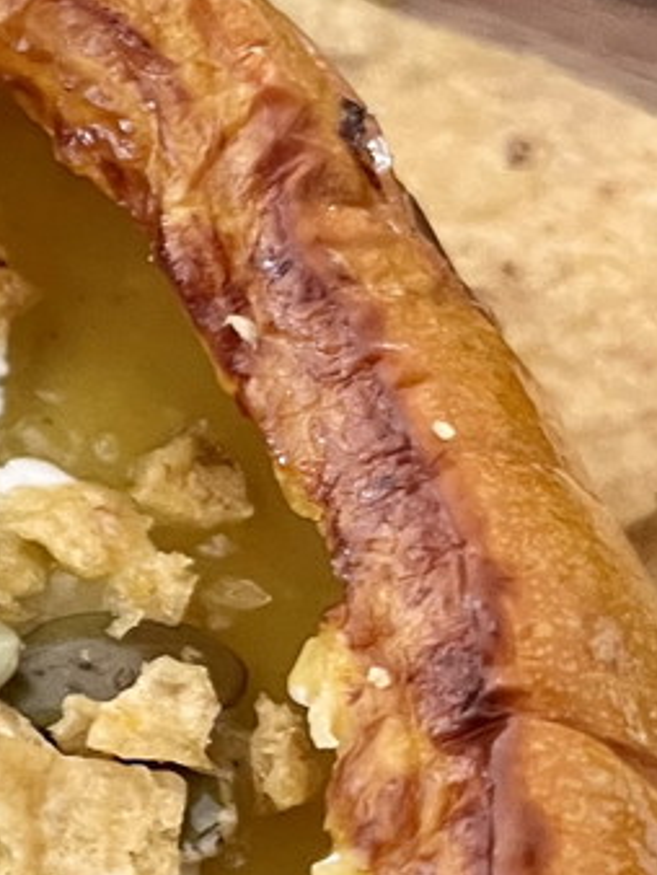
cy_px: 326
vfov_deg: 16.0
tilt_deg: -63.4
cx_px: -698
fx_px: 3109
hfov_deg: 10.9
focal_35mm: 123
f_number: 1.6
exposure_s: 1/60
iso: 200
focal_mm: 5.1
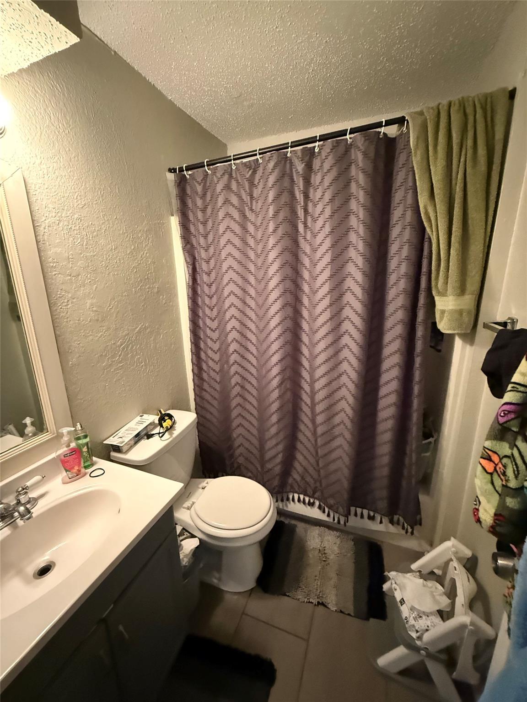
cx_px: 264
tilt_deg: -13.0
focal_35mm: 14
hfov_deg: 85.7
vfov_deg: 102.1
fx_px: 284
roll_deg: +1.9
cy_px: 351
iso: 1600
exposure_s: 1/40
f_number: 2.2
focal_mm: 2.22
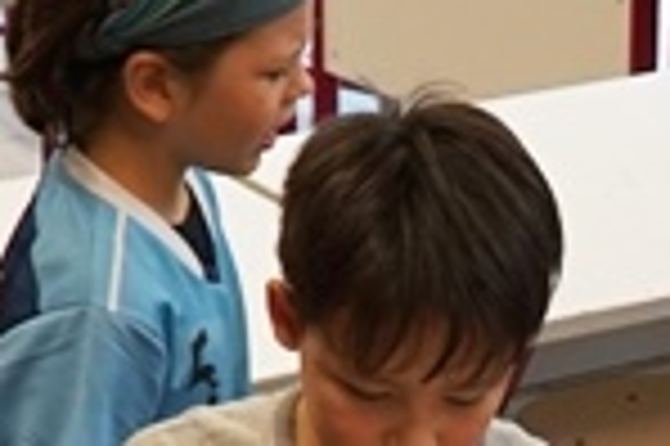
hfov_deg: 10.6
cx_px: 648
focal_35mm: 193
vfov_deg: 7.0
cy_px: 694
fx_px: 3588
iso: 1000
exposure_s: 1/160
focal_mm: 28
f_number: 4
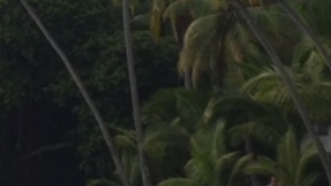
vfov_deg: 5.4
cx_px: -114
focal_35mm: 224
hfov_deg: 9.4
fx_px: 1967
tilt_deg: -0.8
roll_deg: -0.9
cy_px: 150
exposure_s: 1/951
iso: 50
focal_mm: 4.28
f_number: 2.4
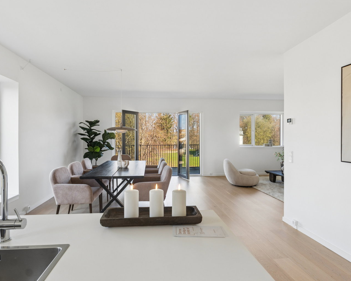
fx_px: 211
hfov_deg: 79.5
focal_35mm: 20
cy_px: 139
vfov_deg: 67.3
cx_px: 169
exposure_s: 1/30
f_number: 8
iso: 200
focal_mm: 11.5
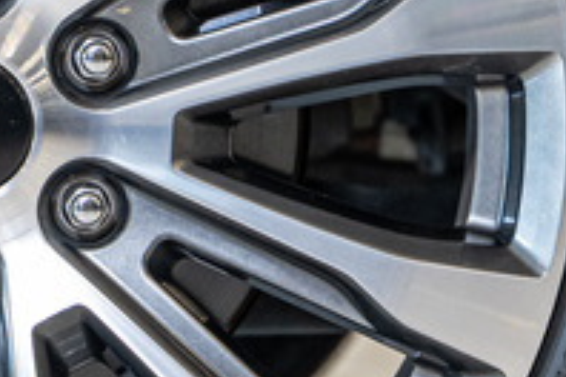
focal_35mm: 388
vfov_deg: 3.5
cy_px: 123
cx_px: -39
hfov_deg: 5.3
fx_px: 6100
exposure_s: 1/125
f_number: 3.2
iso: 640
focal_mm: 75
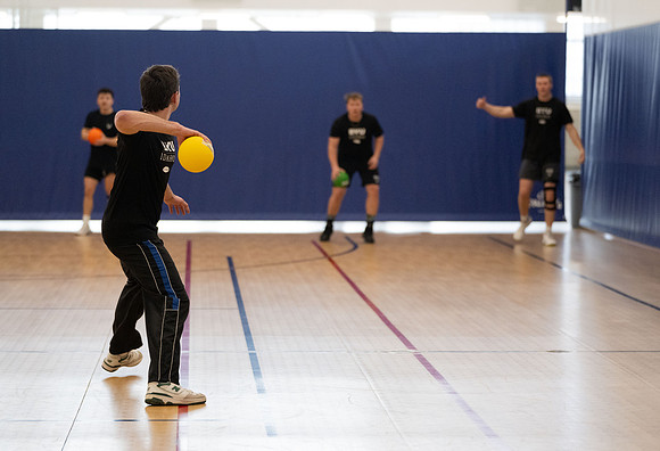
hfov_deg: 17.6
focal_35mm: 115
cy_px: 233
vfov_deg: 12.1
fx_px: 2131
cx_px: 349
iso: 4000
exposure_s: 1/1000
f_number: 2.8
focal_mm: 110
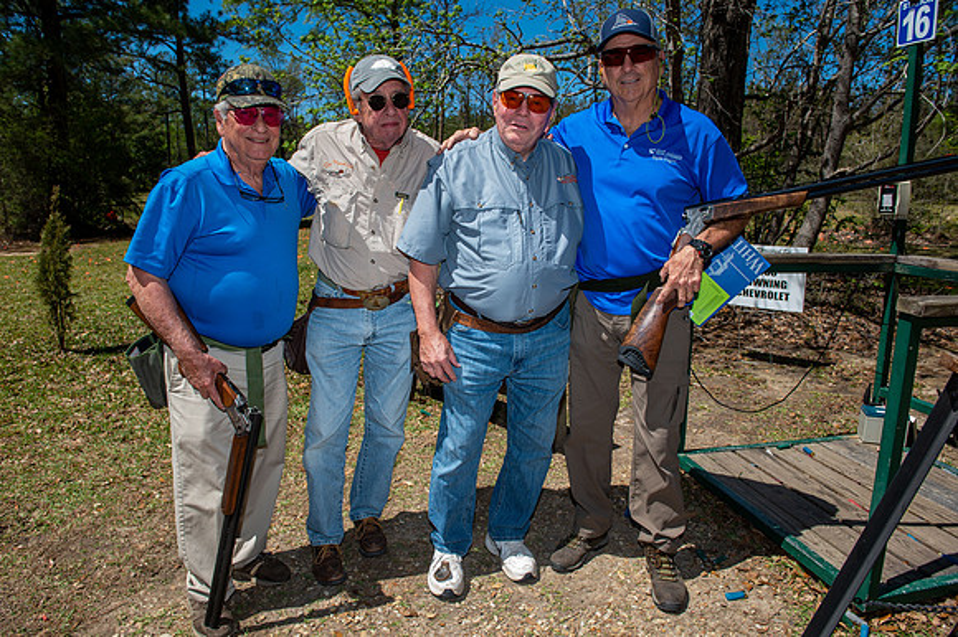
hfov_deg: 73.8
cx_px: 479
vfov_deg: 53.1
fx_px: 638
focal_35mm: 24
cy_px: 318
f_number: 6.3
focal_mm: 24
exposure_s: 1/250
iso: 50
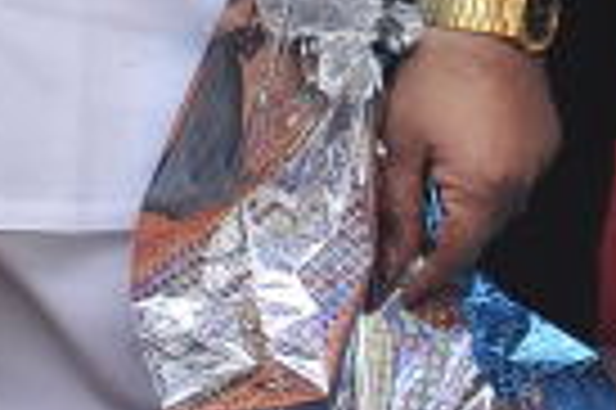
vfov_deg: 2.3
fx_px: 10186
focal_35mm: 596
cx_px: 184
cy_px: -669
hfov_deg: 3.5
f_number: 5
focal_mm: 80
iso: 250
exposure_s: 1/160
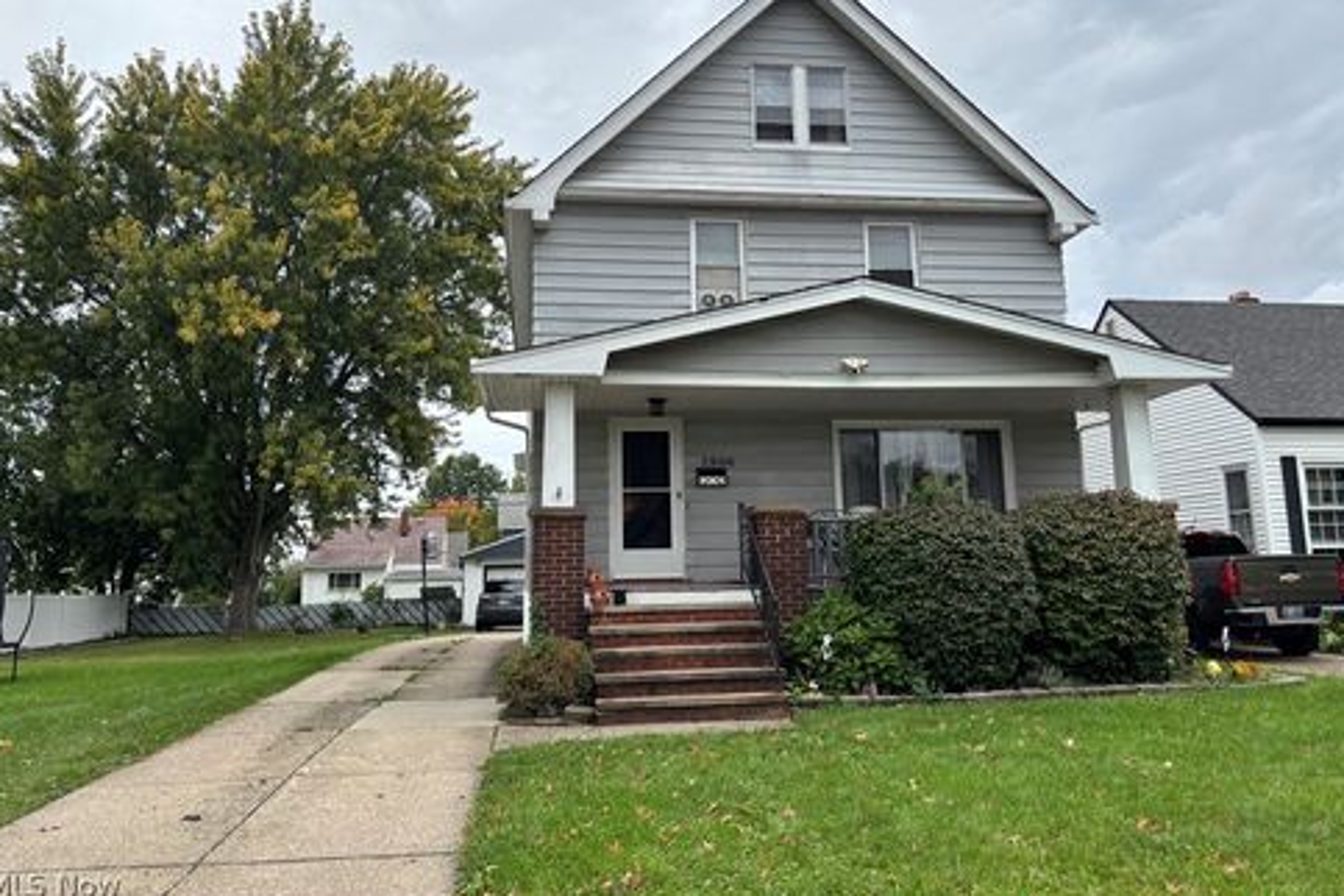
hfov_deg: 65.5
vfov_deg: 46.3
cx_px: 673
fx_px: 1045
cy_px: 385
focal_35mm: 28
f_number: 1.6
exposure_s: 1/978
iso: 50
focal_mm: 5.96
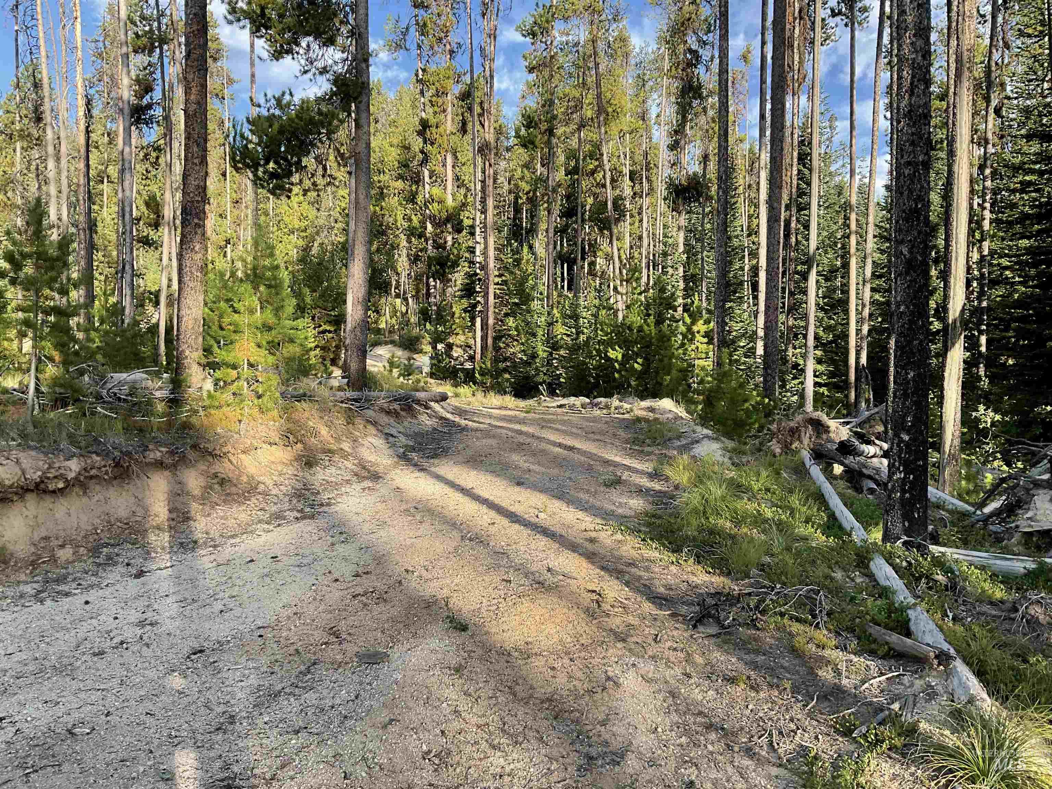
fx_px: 881
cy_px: 394
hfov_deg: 61.7
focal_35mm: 29
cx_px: 526
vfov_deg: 48.2
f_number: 1.8
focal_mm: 3
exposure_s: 1/353
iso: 16
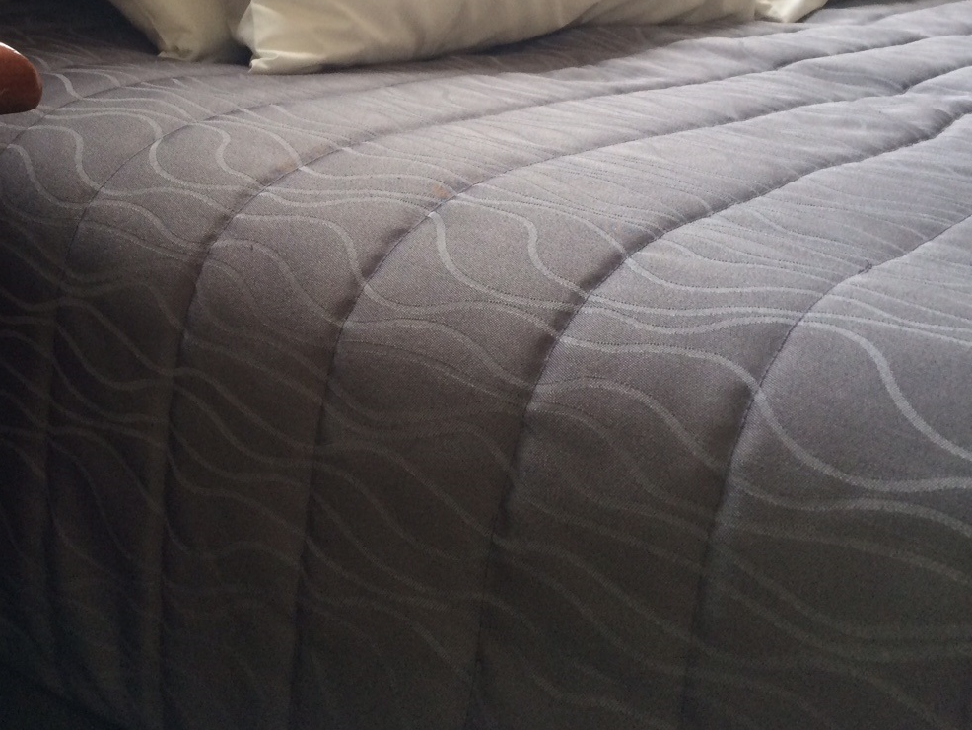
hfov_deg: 38.8
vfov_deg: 29.7
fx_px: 1348
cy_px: 167
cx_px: 261
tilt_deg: -14.7
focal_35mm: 48
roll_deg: -3.4
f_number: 2.2
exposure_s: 1/33
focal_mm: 4.15
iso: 80
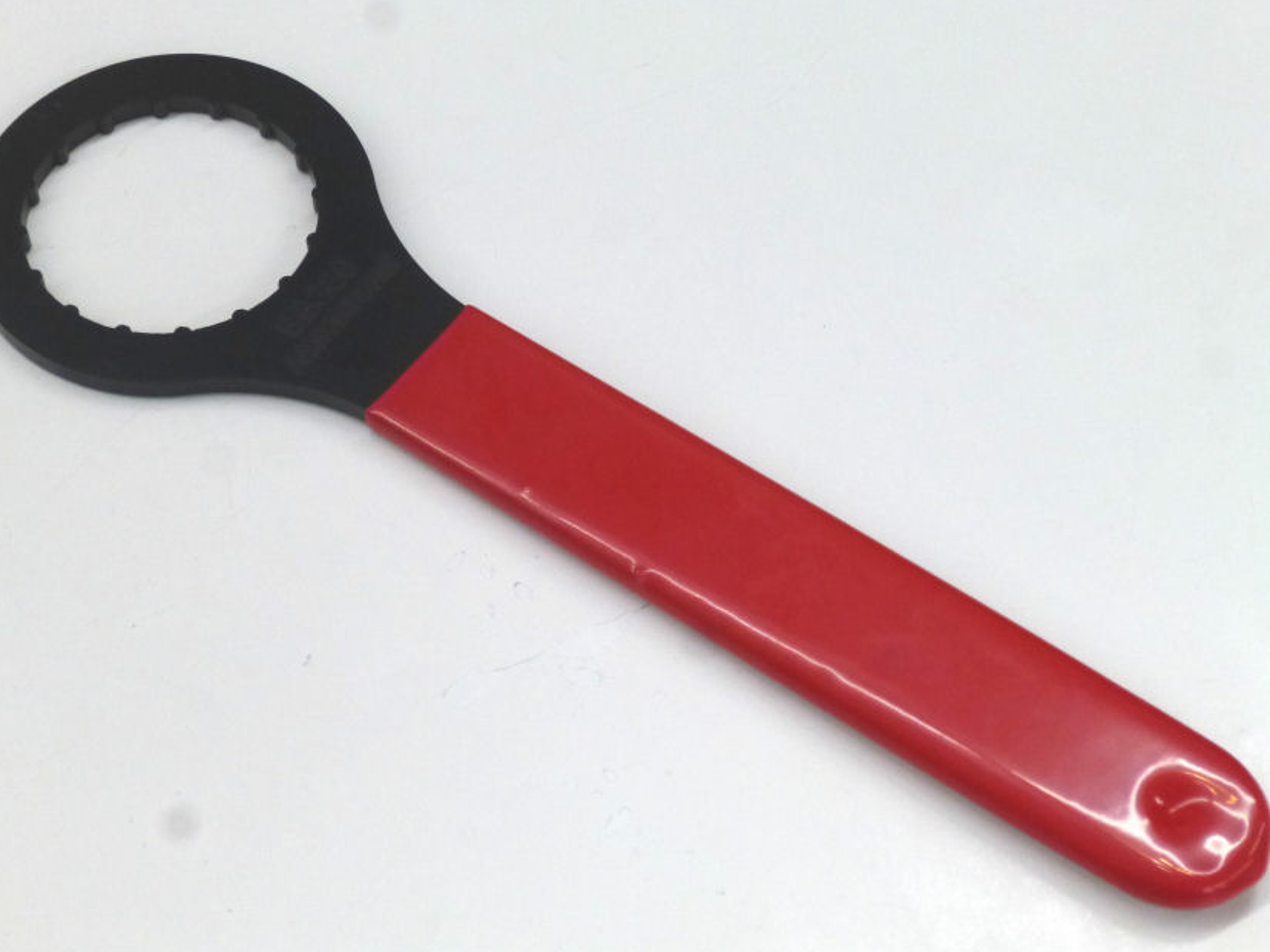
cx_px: 618
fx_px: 3192
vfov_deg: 17.0
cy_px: 482
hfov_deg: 22.5
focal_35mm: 87
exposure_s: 1/60
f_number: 4.9
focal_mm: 14.2
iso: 400
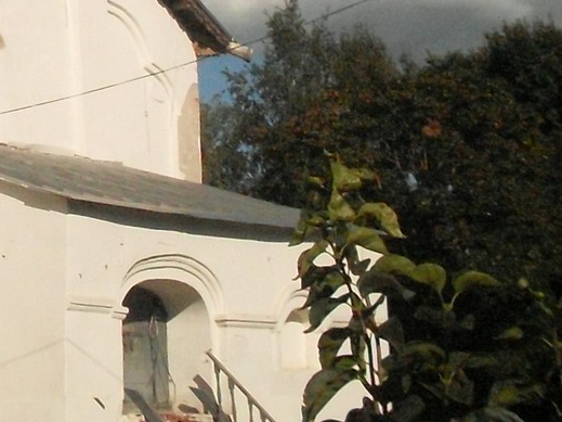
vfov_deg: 13.6
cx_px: -182
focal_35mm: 105
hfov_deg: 17.5
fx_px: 1704
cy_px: -109
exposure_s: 1/2000
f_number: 8.4
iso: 400
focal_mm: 6.3
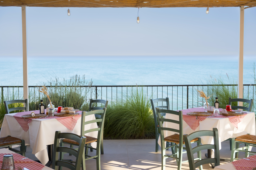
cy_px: 86
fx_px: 341
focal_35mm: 48
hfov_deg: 41.1
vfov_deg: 28.1
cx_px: 129
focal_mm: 31.5
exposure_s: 1/280
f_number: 4
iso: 125
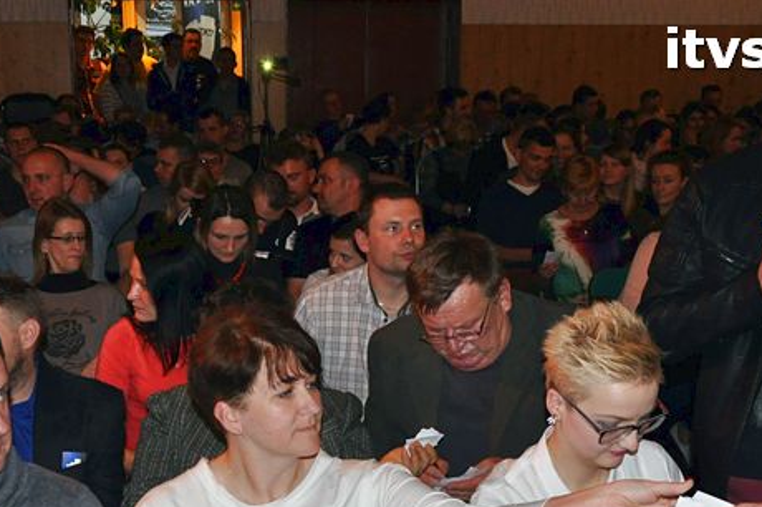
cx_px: 335
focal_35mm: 61
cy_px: 466
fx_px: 1290
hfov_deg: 32.9
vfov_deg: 21.7
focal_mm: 22
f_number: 4.5
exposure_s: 1/60
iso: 1000
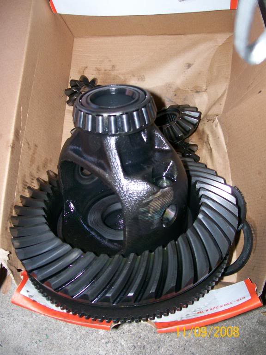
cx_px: 133
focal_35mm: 36
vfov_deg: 51.4
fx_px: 369
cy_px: 178
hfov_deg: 39.7
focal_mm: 6
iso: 80
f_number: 2.7
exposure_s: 1/64
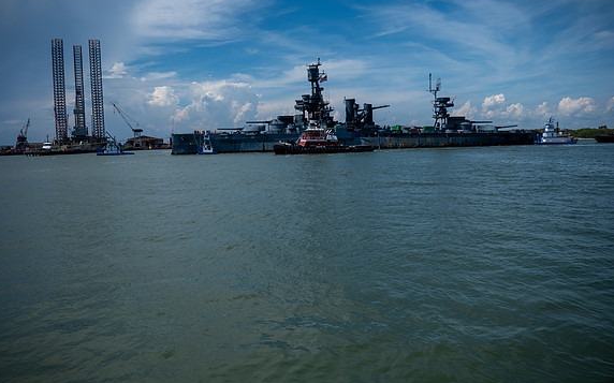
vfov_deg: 41.8
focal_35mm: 30
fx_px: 502
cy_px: 182
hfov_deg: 62.9
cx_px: 305
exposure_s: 1/3800
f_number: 4
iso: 160
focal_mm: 19.2
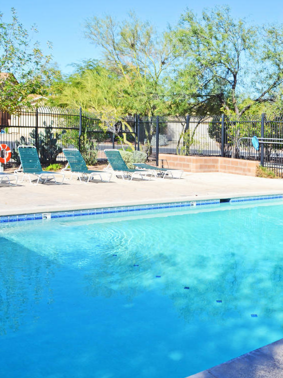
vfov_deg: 43.0
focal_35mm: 44
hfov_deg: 31.9
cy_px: 188
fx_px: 480
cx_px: 230
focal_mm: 20
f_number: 8
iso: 100
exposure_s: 1/250
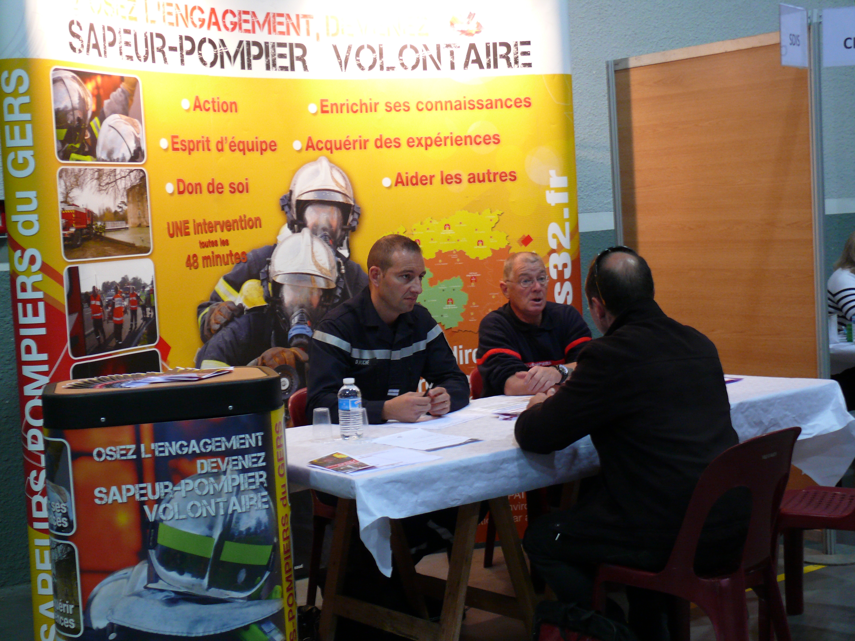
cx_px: 428
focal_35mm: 53
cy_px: 320
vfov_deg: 27.5
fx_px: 1309
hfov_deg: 36.2
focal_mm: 11.2
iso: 200
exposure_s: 1/15
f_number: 3.2
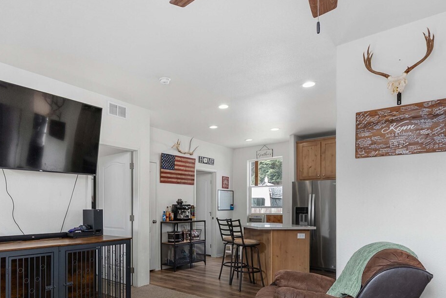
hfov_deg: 71.7
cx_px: 152
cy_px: 214
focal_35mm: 24
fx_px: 297
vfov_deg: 51.5
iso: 1000
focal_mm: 13
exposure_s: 1/13
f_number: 7.1
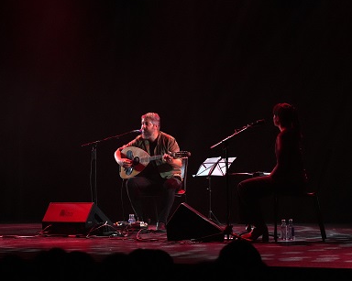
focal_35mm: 106
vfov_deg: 14.5
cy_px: 183
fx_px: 1104
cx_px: 92
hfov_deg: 18.0
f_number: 4.5
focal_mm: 70
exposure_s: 1/100
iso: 6400
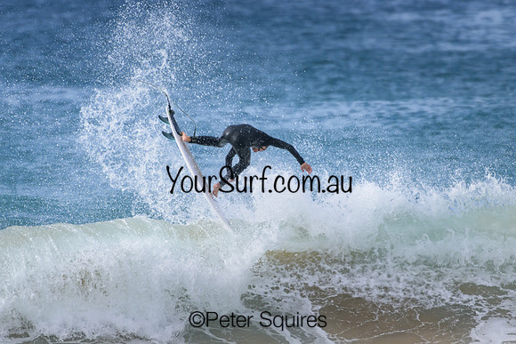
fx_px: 12902
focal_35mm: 900
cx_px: 258
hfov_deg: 2.3
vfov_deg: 1.5
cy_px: 172
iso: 800
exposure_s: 1/2000
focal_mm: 900
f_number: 11
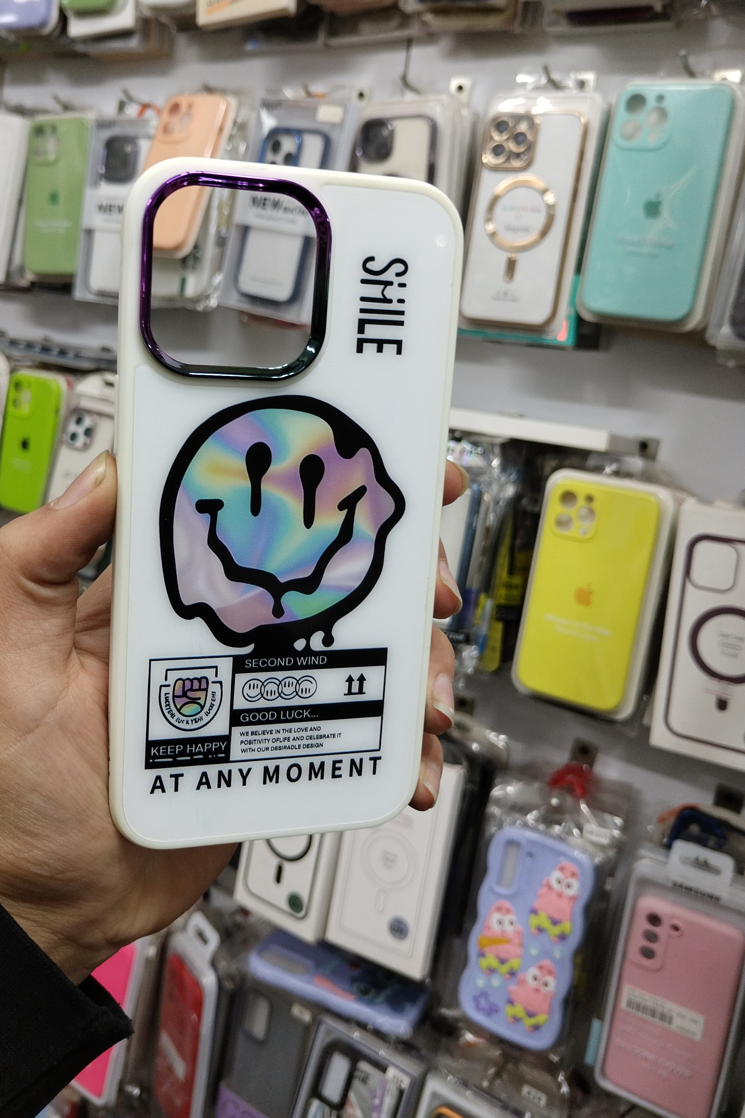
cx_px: 303
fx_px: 1024
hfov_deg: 39.8
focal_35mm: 33
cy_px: 500
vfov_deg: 57.1
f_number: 1.8
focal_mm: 4.7
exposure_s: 1/50
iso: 200
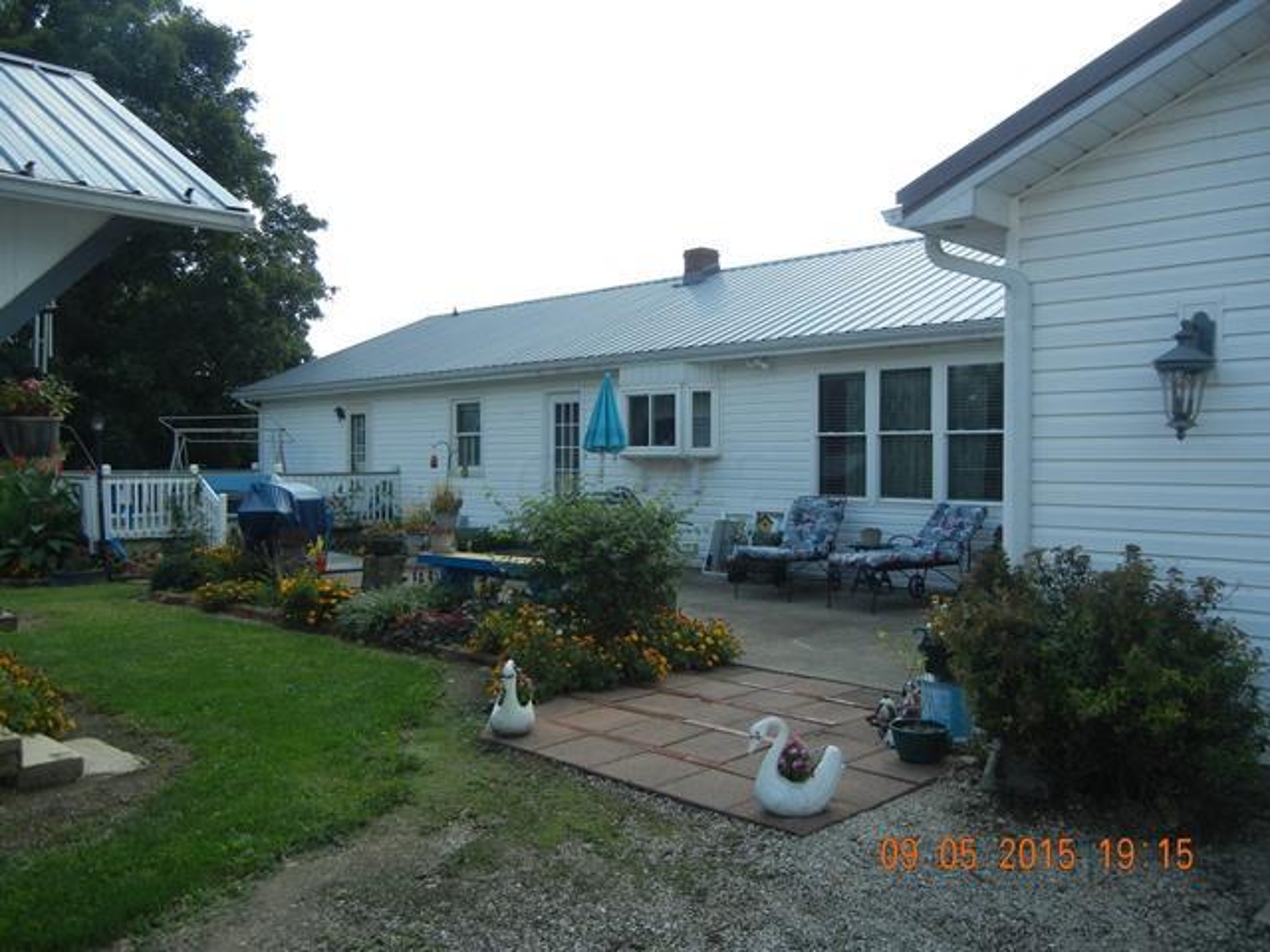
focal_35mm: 30
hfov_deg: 60.0
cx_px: 635
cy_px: 476
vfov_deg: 46.8
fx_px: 1101
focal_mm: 5.4
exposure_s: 1/252
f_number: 7
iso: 160
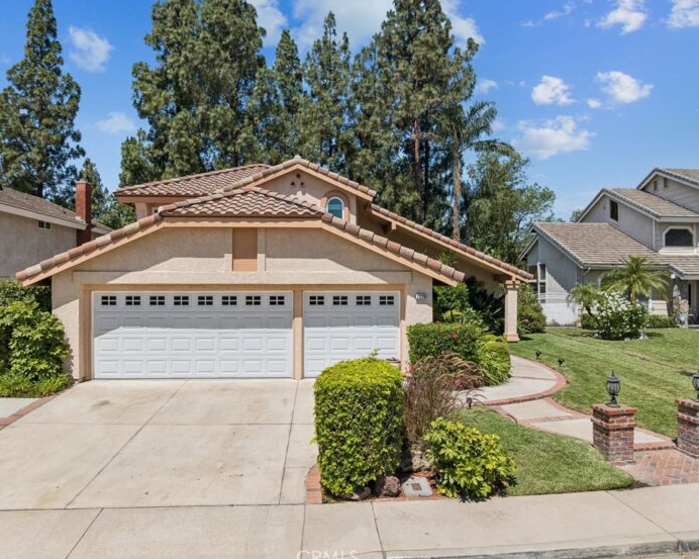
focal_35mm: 26
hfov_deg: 66.0
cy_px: 277
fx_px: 538
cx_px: 355
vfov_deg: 54.9
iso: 150
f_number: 2.8
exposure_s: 1/120
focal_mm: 12.3
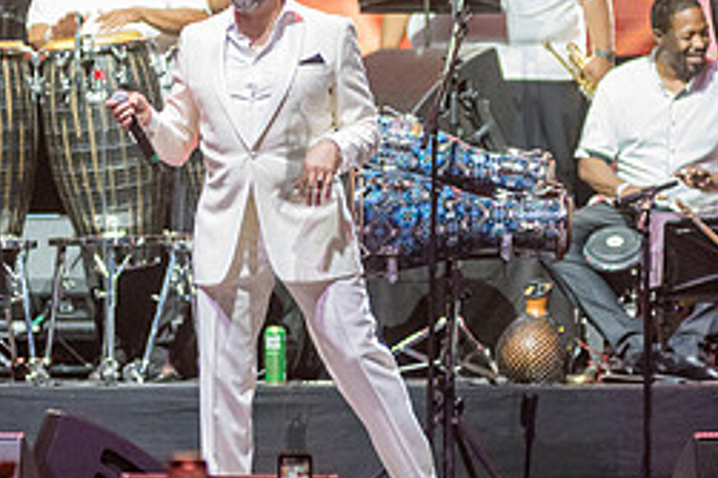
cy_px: 150
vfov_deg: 3.0
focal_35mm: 464
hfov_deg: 4.4
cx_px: 295
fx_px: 9248
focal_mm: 200
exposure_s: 1/500
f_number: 4
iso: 4000
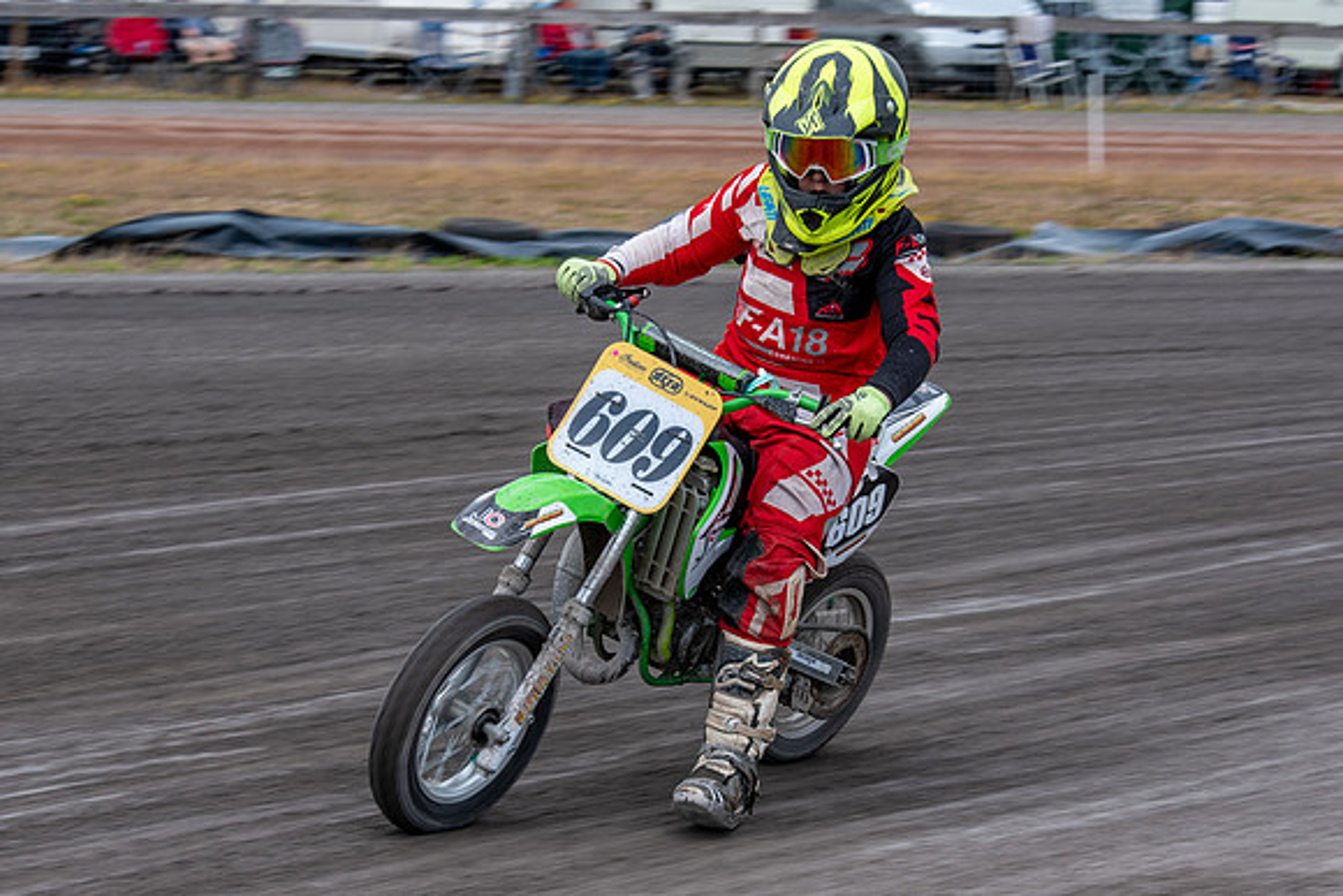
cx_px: 666
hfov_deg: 15.4
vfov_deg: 10.3
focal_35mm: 133
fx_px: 4969
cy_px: 543
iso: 200
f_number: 8
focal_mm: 86
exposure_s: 1/320
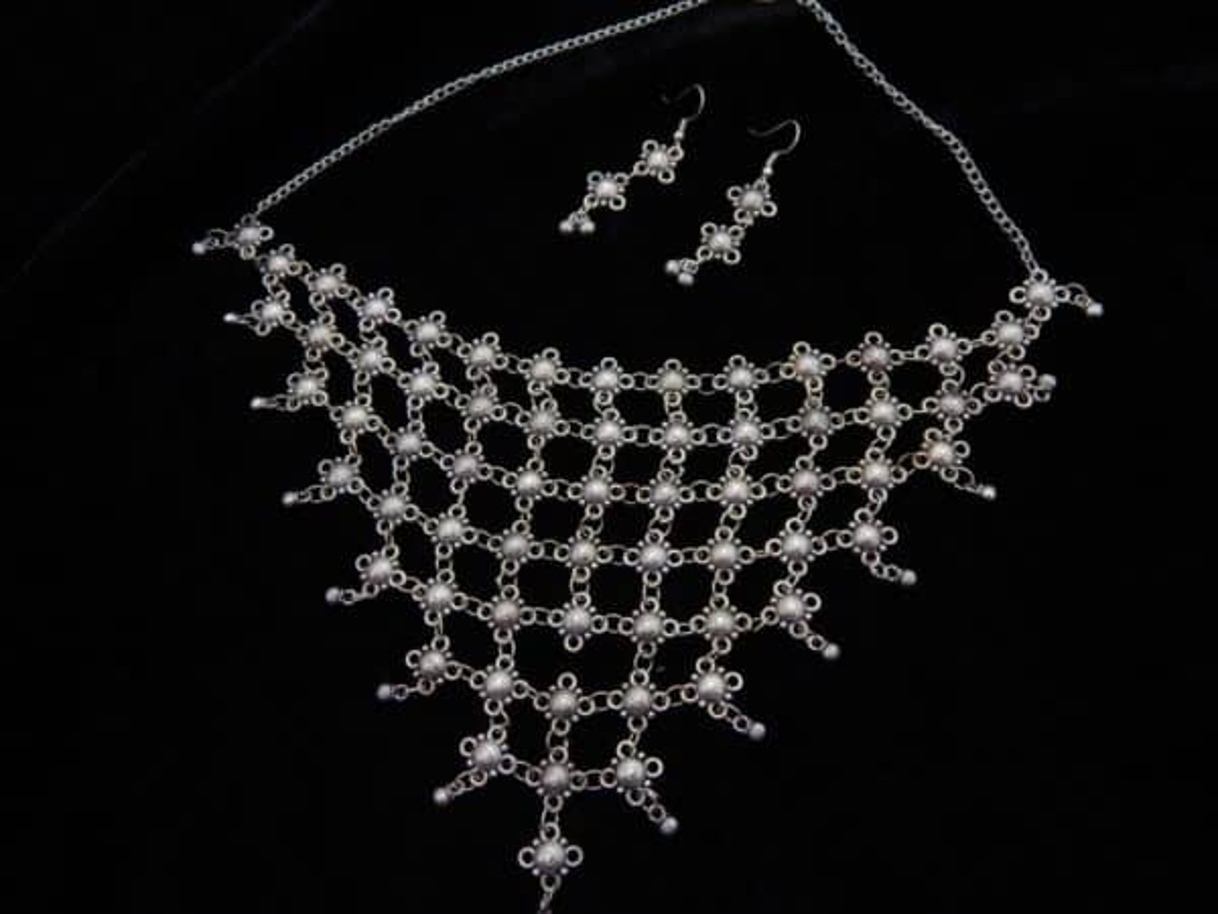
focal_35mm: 31
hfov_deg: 58.4
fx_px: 1091
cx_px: 609
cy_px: 457
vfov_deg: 45.4
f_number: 3.2
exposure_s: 1/15
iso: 400
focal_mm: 5.6
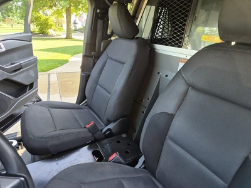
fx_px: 167
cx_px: 126
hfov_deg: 73.9
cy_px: 94
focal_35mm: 23
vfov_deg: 58.9
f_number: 1.8
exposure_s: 1/180
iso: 160
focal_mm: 5.4
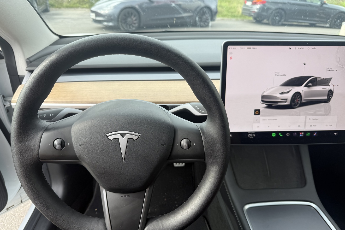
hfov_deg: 71.5
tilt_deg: -28.2
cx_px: 172
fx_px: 240
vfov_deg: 51.2
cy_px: 128
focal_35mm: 25
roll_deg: -2.7
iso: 80
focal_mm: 6.76
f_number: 1.78
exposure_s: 1/423
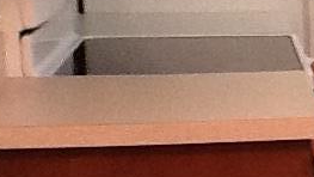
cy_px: 68
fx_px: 1457
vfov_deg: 6.9
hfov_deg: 11.6
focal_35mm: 175
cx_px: 517
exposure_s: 1/30
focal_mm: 2.03
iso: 160
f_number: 2.4
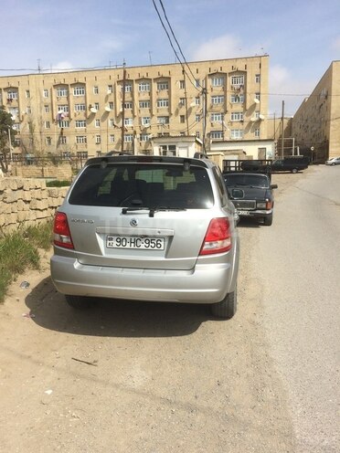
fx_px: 380
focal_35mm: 29
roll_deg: +1.3
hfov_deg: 48.2
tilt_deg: -7.2
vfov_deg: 61.7
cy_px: 226
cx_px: 170
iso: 32
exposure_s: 1/3165
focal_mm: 4.15
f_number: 2.2
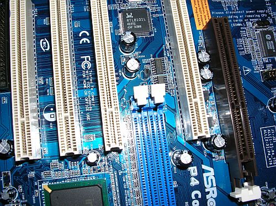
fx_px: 279
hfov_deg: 52.7
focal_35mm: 35
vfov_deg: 40.6
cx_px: 138
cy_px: 103
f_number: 5.6
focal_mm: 5.8
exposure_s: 1/60.1
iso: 50
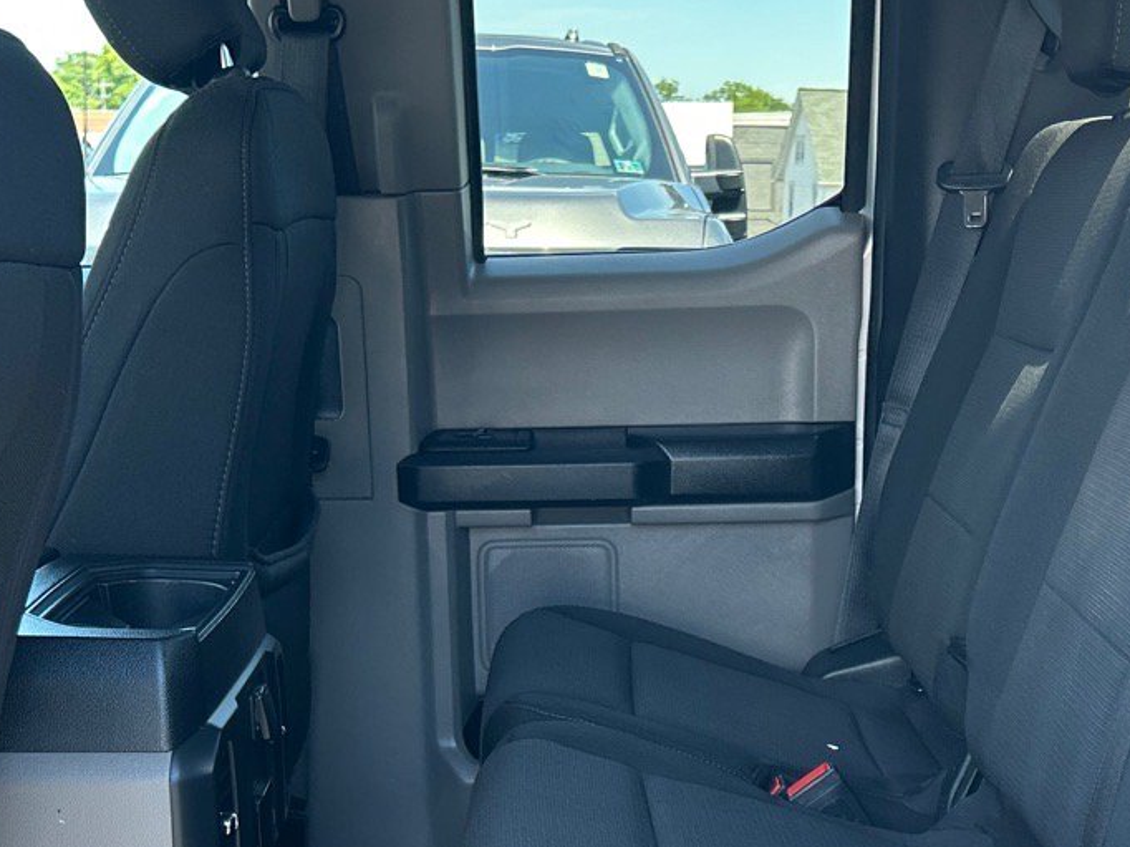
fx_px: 1991
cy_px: 699
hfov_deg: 31.7
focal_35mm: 61
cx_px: 585
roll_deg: -0.3
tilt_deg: -15.4
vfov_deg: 23.6
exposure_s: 1/151
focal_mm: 5.7
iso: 50
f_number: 1.5
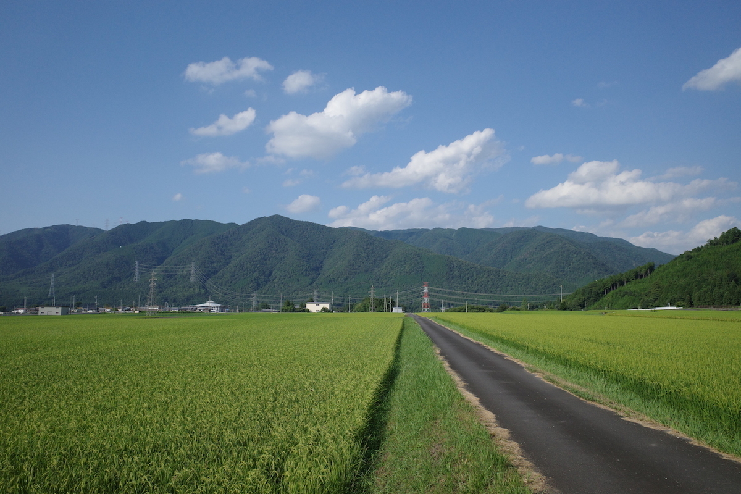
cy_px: 247
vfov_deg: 46.4
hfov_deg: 65.5
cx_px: 370
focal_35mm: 28
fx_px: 576
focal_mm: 18.3
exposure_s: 1/2500
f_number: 6.3
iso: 640
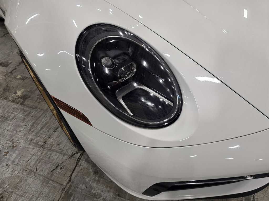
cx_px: 134
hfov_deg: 73.9
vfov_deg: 58.9
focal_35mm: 23
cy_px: 100
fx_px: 179
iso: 160
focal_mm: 6.3
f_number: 1.7
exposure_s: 1/120
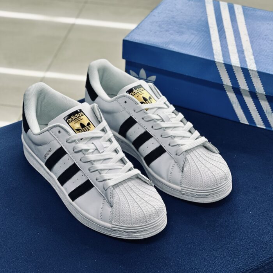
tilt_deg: -34.2
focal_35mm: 91
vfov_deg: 19.1
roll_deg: +0.6
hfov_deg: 19.1
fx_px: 812
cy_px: 132
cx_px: 136
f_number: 2.8
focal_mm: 9
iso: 125
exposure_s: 1/100
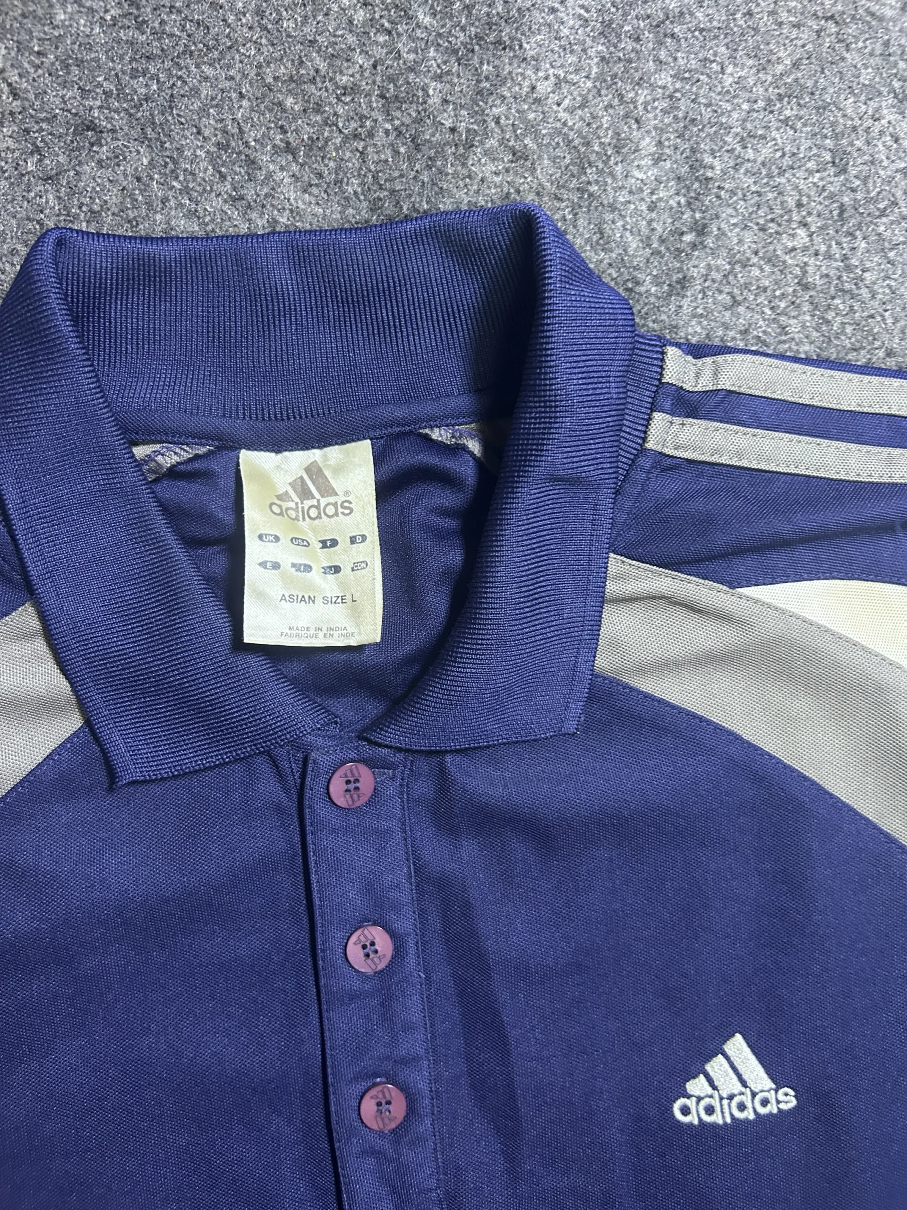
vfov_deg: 67.3
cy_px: 605
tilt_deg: -66.1
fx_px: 908
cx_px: 454
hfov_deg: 53.1
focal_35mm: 26
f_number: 1.5
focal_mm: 5.7
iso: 400
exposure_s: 1/33
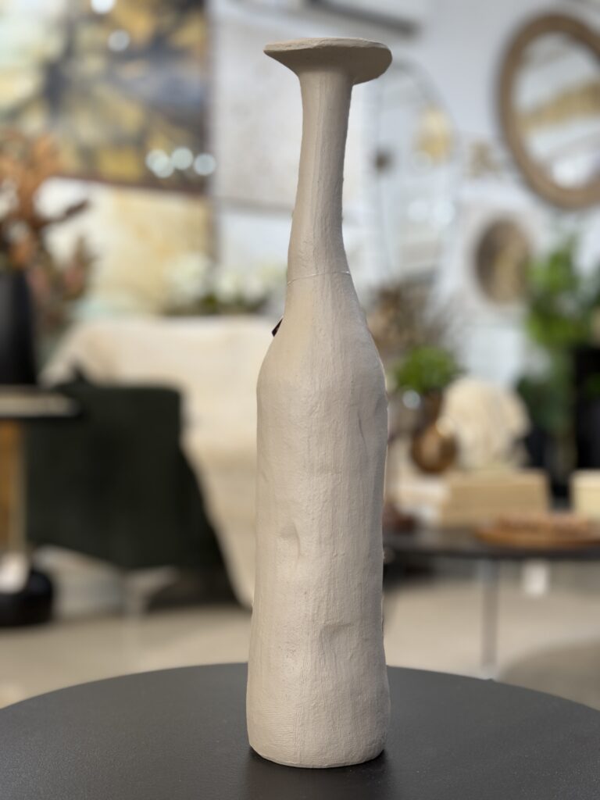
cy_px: 400
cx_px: 300
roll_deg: -0.1
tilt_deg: -1.1
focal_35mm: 48
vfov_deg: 39.7
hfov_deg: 30.3
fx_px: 1109
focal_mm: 6.76
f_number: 1.78
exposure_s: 1/60
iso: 80
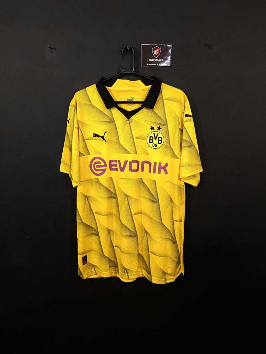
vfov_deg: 67.3
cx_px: 133
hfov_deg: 53.1
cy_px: 177
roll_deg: +0.2
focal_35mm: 26
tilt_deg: -8.7
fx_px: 266
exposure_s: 1/60
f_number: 1.8
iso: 100
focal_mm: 4.25
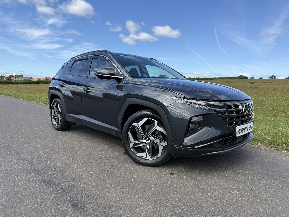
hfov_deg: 71.6
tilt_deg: -6.7
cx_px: 144
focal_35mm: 24
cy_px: 108
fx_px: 200
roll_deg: -1.5
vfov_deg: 56.8
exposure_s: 1/3425
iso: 80
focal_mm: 6.76
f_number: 1.78
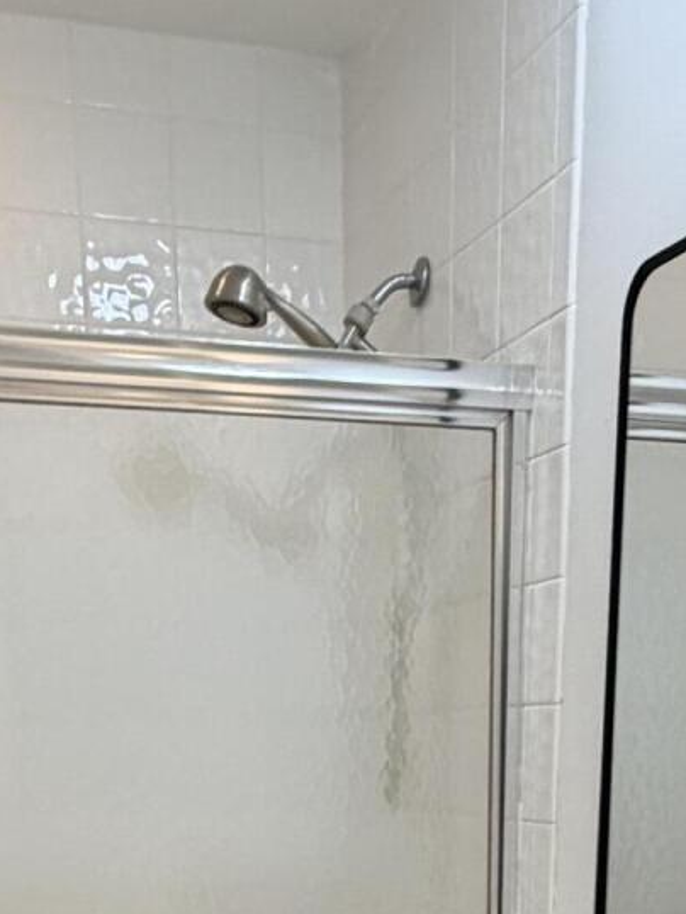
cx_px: 318
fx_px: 1373
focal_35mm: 52
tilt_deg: -15.3
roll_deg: +0.9
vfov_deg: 30.2
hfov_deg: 28.0
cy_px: 1150
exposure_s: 1/60
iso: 200
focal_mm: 2.22
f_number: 2.2
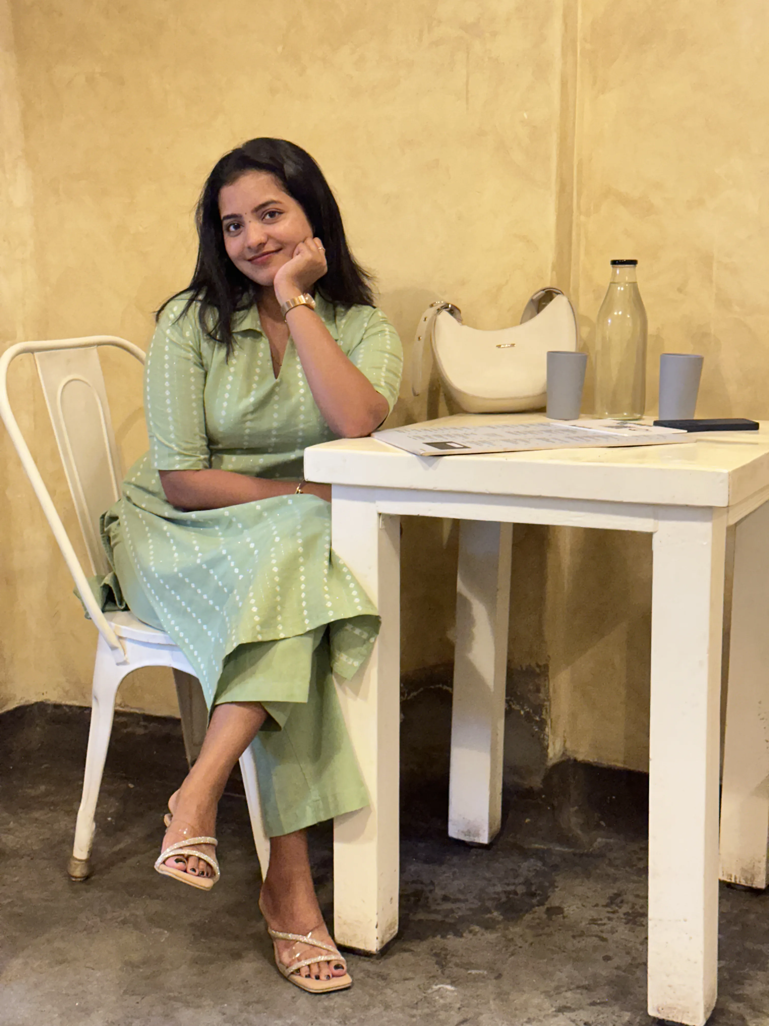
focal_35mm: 48
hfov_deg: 30.3
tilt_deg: -8.0
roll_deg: -0.3
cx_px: 384
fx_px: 1422
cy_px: 513
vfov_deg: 39.7
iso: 640
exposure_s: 1/20
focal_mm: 6.86
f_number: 1.78
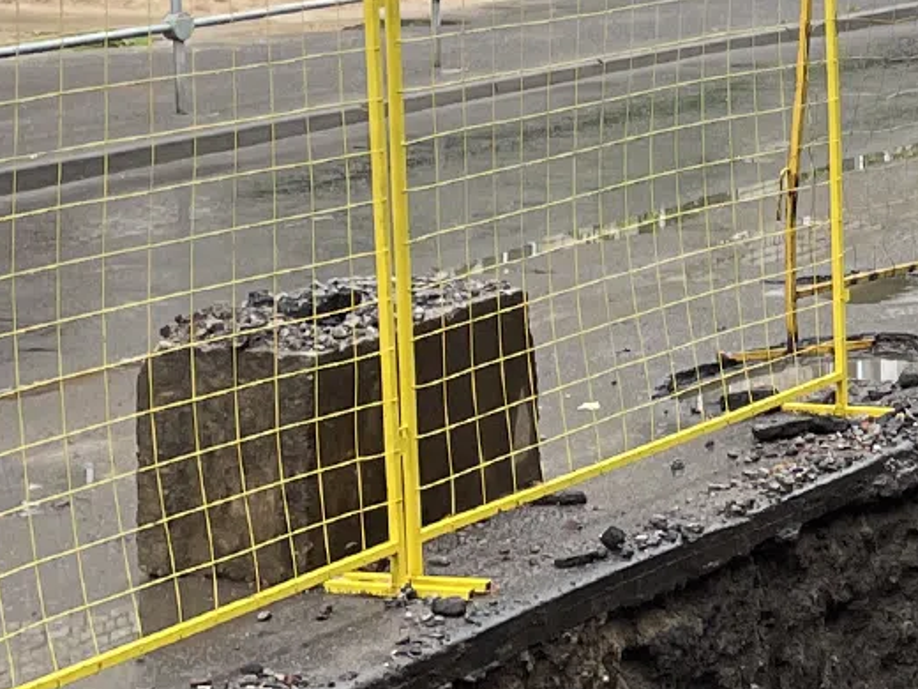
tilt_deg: -3.7
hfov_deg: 14.7
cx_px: 1559
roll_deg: -0.8
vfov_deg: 12.2
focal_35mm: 120
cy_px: 4
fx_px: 3182
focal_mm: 4.2
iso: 64
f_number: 1.6
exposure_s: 1/121
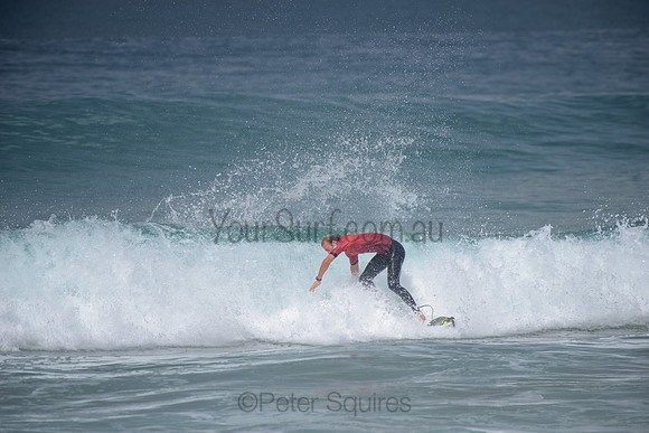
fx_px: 9016
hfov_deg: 4.1
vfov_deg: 2.8
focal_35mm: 500
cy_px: 216
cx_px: 324
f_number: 5.6
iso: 180
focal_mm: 500
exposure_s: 1/2000
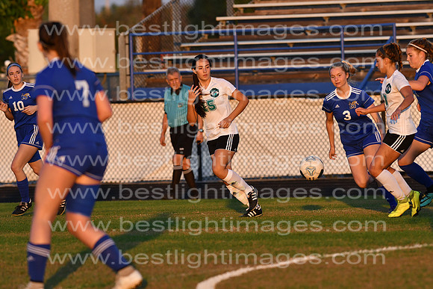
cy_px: 144
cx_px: 216
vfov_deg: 3.1
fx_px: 5414
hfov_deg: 4.6
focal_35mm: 450
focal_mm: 300
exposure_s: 1/1600
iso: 800
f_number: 5.6
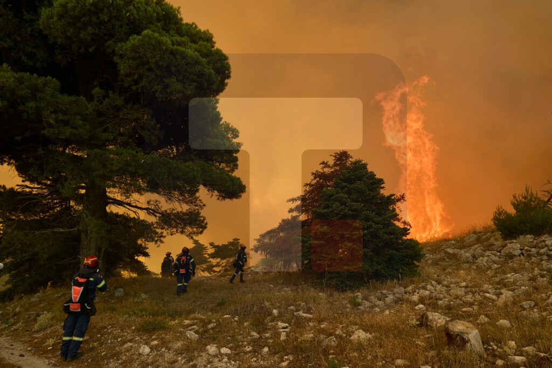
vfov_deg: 53.1
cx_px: 276
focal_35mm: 24
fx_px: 368
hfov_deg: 73.7
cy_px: 184
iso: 100
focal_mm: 24
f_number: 5
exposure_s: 1/125
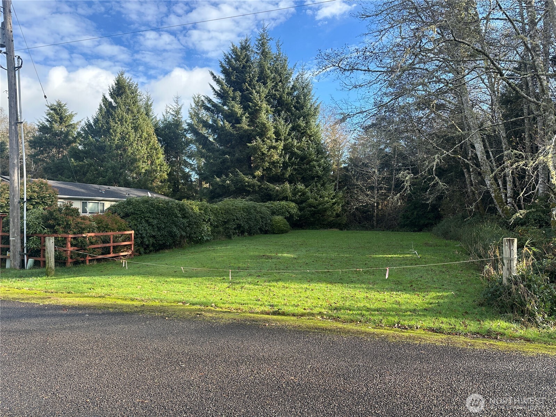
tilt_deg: +0.4
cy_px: 208
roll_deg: +0.4
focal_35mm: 24
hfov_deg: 71.6
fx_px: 385
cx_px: 278
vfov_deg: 56.8
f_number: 1.78
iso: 80
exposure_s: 1/1072
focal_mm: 6.86
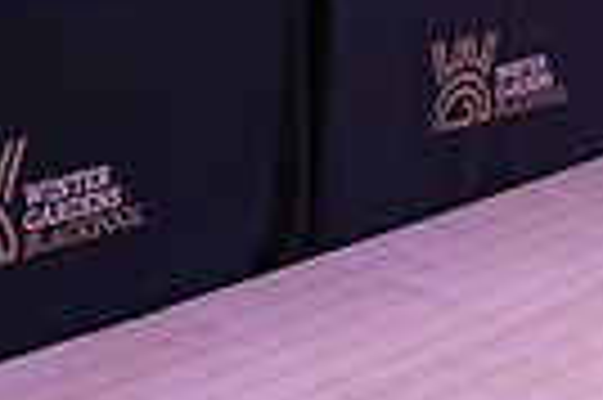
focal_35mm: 104
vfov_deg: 11.6
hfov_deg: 19.5
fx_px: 1740
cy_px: -445
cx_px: 144
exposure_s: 1/100
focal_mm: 24
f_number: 7.1
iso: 3200
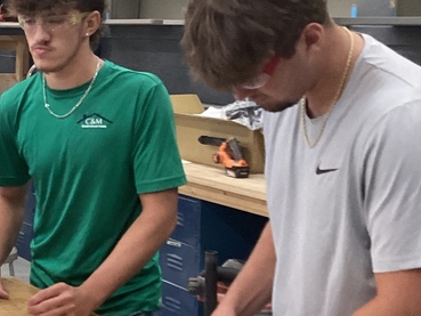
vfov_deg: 17.2
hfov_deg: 21.9
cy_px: 157
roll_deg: -0.9
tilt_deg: -7.2
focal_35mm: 86
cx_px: -7
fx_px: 1046
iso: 250
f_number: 2.4
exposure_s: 1/60
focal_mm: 3.3
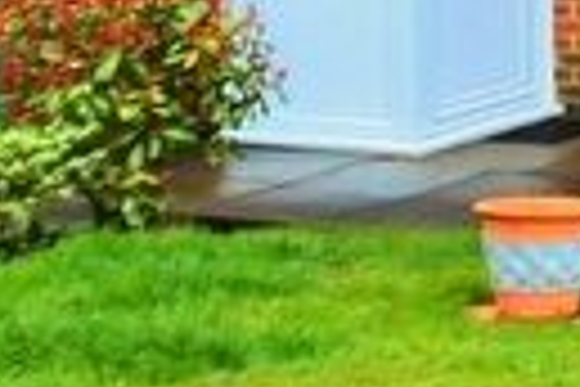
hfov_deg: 11.3
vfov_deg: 8.8
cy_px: -398
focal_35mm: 146
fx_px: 2352
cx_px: 1461
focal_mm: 10
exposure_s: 1/800
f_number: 3.5
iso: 200
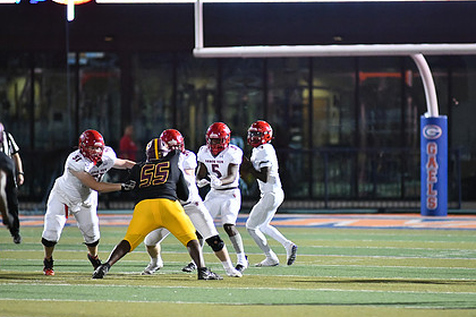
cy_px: 151
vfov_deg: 3.3
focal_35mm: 414
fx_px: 5474
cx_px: 262
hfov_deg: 5.0
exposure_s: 1/1250
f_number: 2.8
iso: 7200
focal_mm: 300
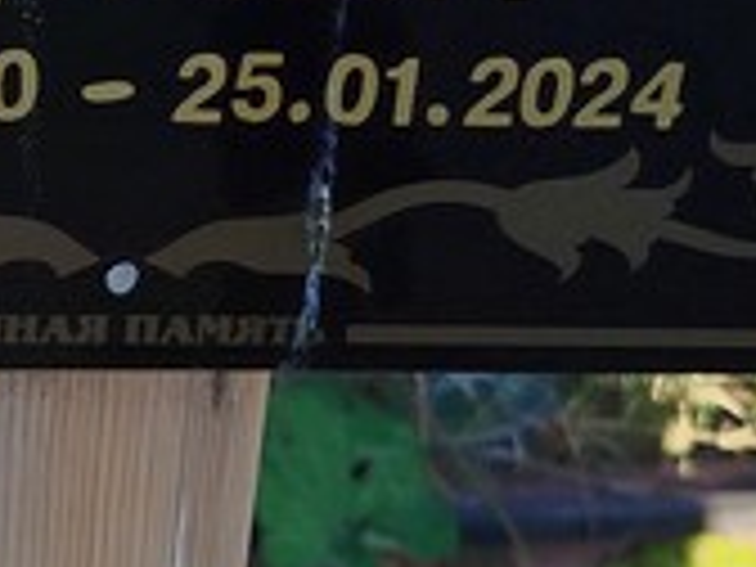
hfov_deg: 16.9
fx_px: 2490
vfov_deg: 12.9
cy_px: 22
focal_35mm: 114
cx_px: 14
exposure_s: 1/472
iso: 50
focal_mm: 5.31
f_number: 1.7
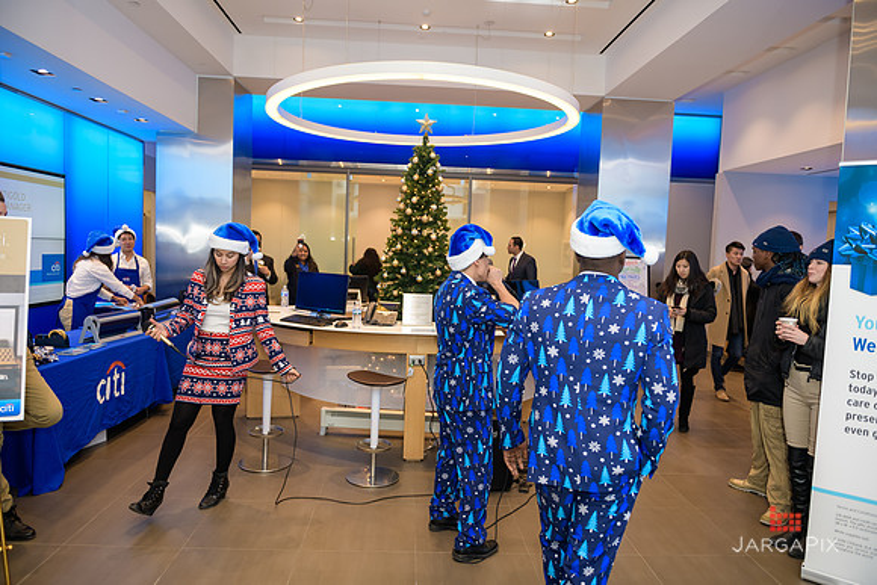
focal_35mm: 24
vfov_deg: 53.2
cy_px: 292
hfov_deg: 73.7
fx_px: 585
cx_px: 438
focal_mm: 24
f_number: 3.2
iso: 400
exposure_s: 1/125
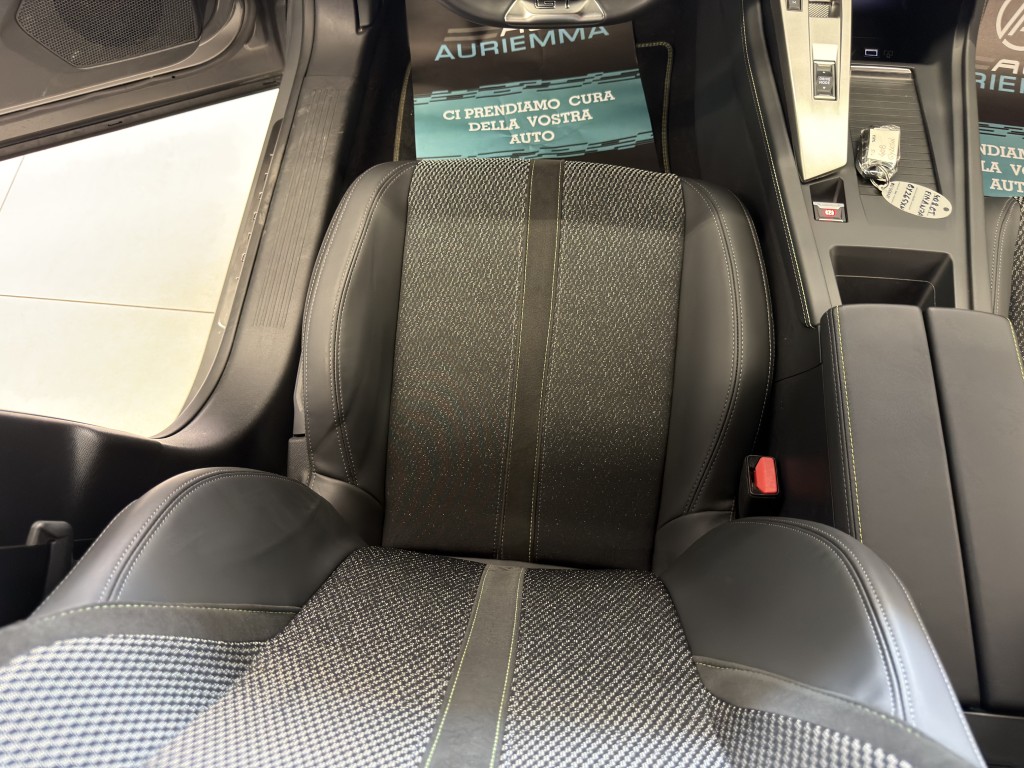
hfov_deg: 71.6
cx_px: 512
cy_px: 384
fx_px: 710
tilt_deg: -67.1
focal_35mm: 24
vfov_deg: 56.8
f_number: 1.78
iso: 640
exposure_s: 1/30
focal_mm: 6.76
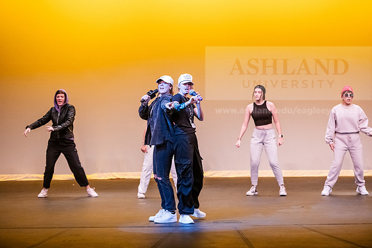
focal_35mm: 112
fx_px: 1158
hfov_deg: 18.3
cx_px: 186
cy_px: 124
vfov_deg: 12.2
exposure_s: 1/250
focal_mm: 112
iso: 4000
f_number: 3.2
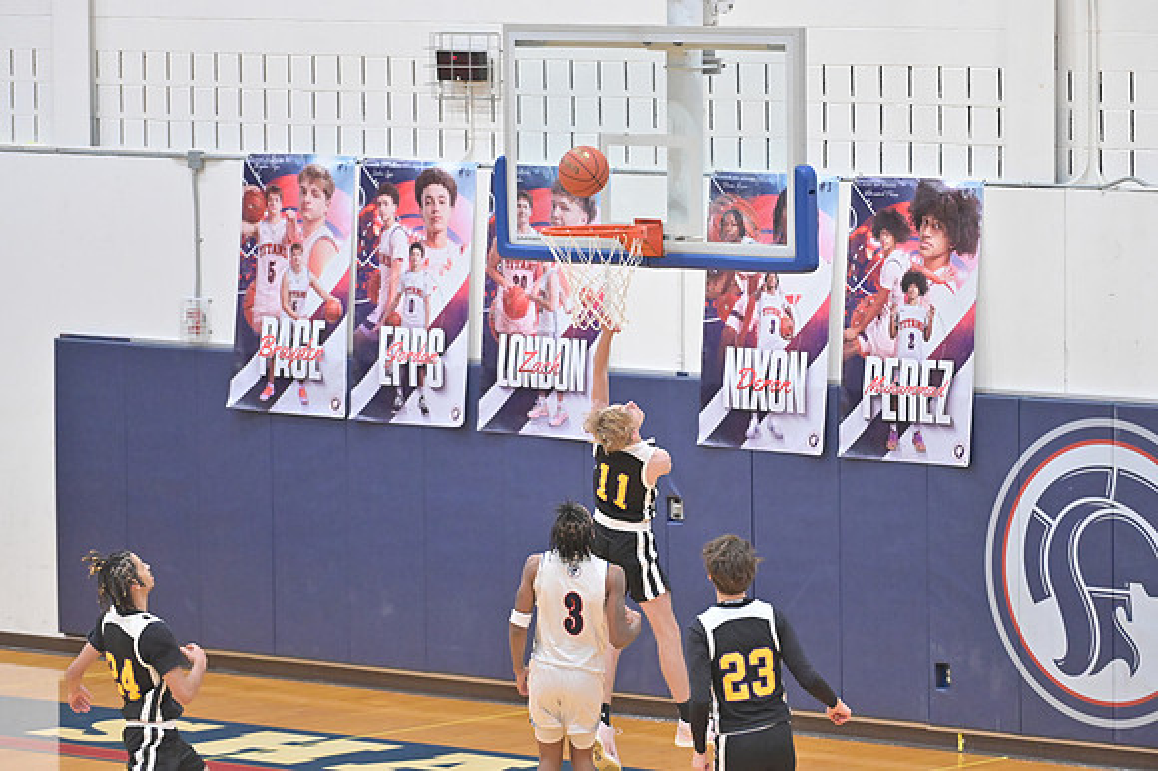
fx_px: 6429
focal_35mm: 200
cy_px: 386
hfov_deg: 10.3
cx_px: 579
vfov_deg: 6.9
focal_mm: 200
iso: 8000
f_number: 4
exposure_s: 1/800
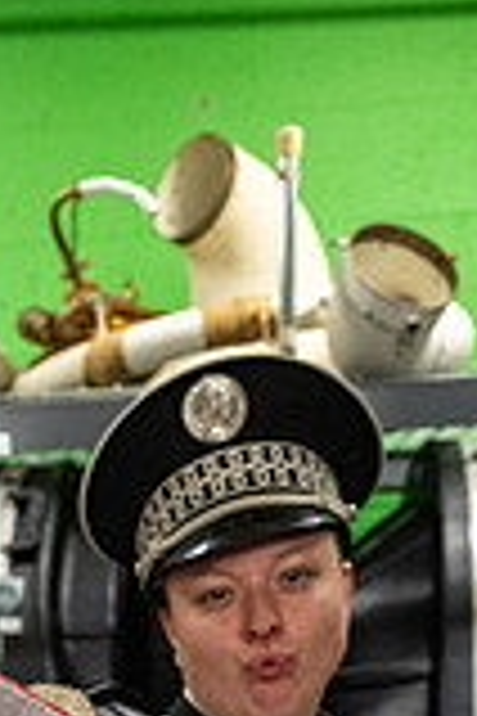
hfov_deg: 19.7
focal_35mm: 68
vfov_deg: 24.8
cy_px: 986
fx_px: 1351
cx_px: 50
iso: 5000
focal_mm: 24
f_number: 3.2
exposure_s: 1/500
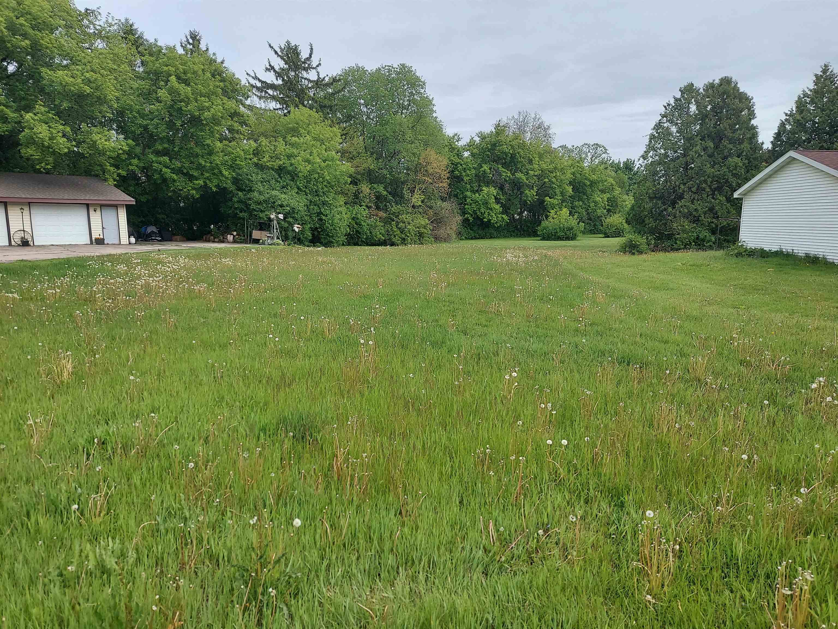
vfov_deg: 54.9
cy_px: 314
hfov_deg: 69.4
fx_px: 605
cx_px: 419
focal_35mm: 25
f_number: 2
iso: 50
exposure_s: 1/880
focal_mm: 4.6
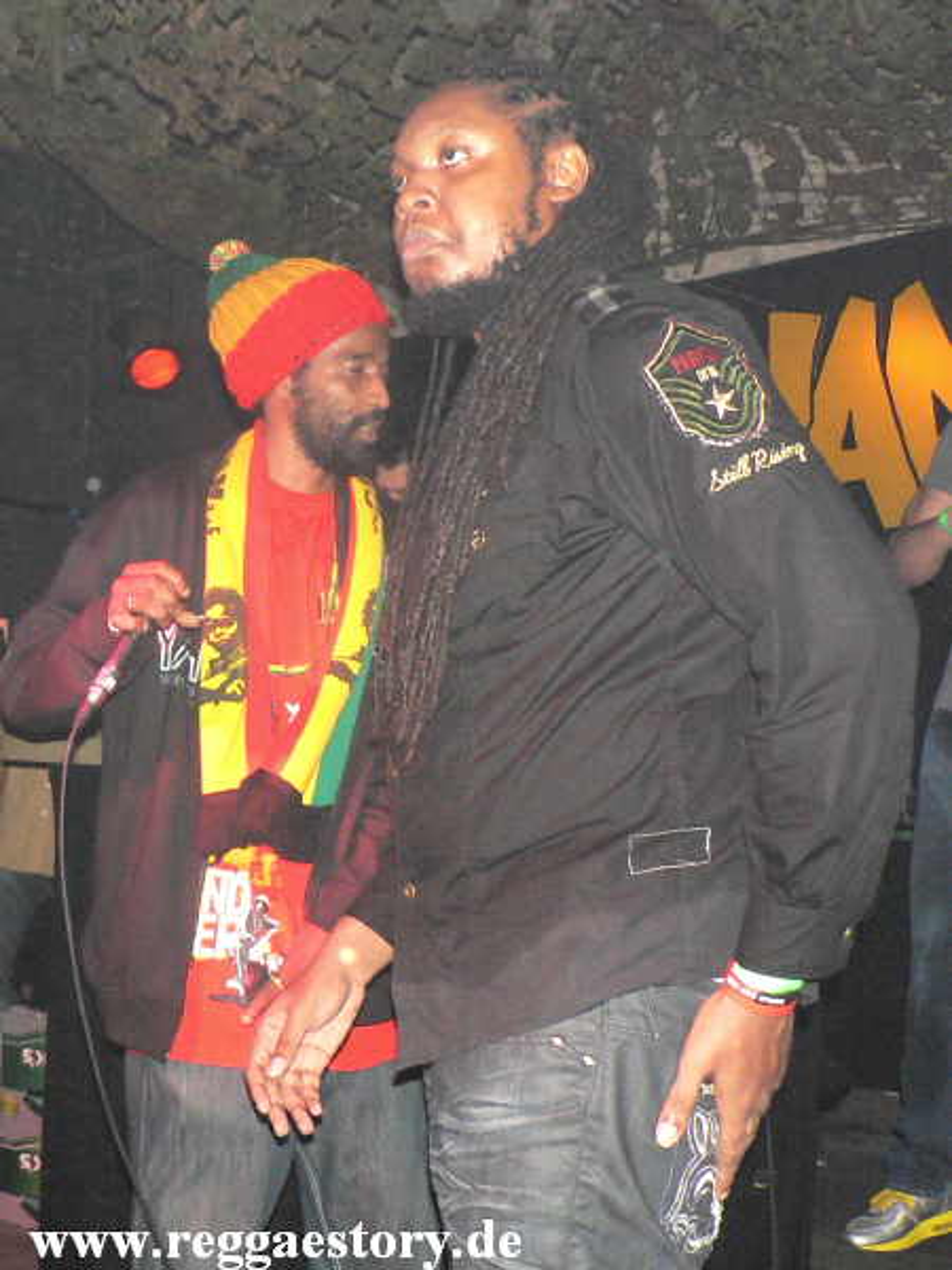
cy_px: 635
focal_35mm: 35
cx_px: 476
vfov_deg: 52.6
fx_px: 1283
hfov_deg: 40.7
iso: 400
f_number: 2.8
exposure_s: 1/60
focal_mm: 6
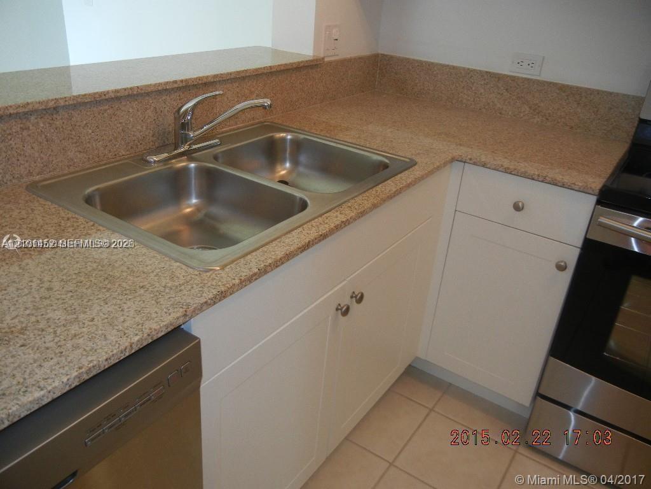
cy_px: 244
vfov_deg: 46.8
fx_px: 564
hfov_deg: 60.0
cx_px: 326
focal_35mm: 30
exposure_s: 1/30.7
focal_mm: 5.4
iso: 200
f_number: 3.5
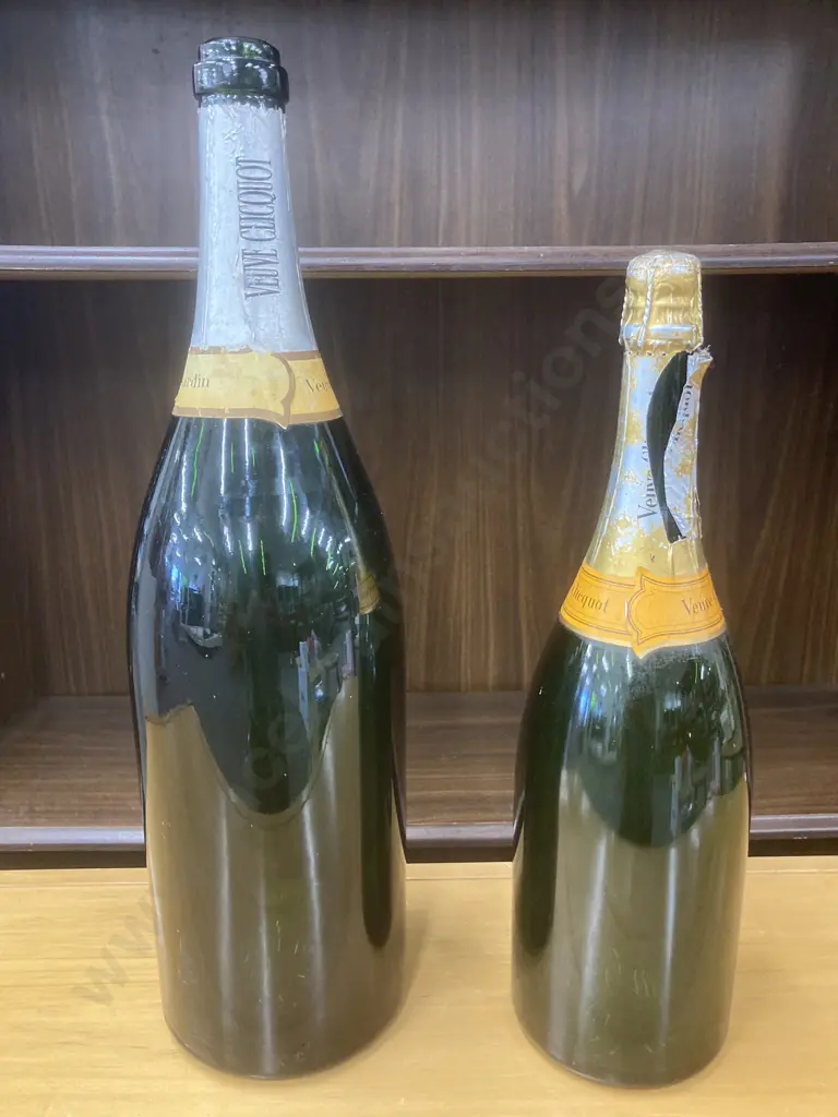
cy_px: 558
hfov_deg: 49.7
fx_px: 904
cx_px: 419
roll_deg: +0.4
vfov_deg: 63.4
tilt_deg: -14.1
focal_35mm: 28
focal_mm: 3.99
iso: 320
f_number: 1.8
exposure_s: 1/50
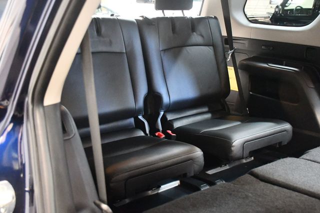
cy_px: 106
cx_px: 160
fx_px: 355
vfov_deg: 33.4
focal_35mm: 40
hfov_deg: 48.5
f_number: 4
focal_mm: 27
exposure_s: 1/40
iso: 12800
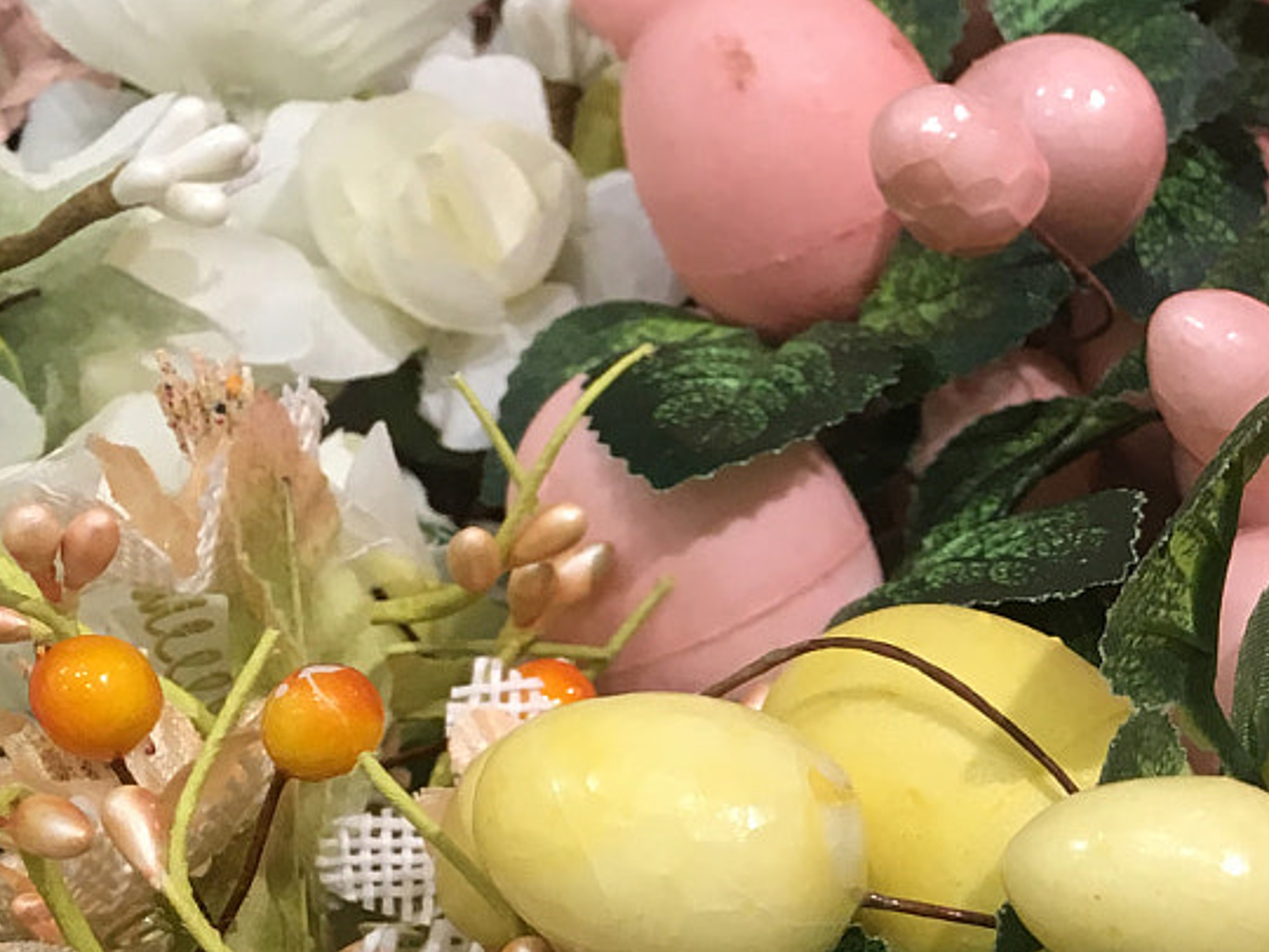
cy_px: 710
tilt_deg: -34.3
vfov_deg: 17.1
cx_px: 1370
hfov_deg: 21.7
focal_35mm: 86
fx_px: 3153
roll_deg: -1.7
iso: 32
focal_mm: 4.15
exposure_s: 1/30
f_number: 2.2
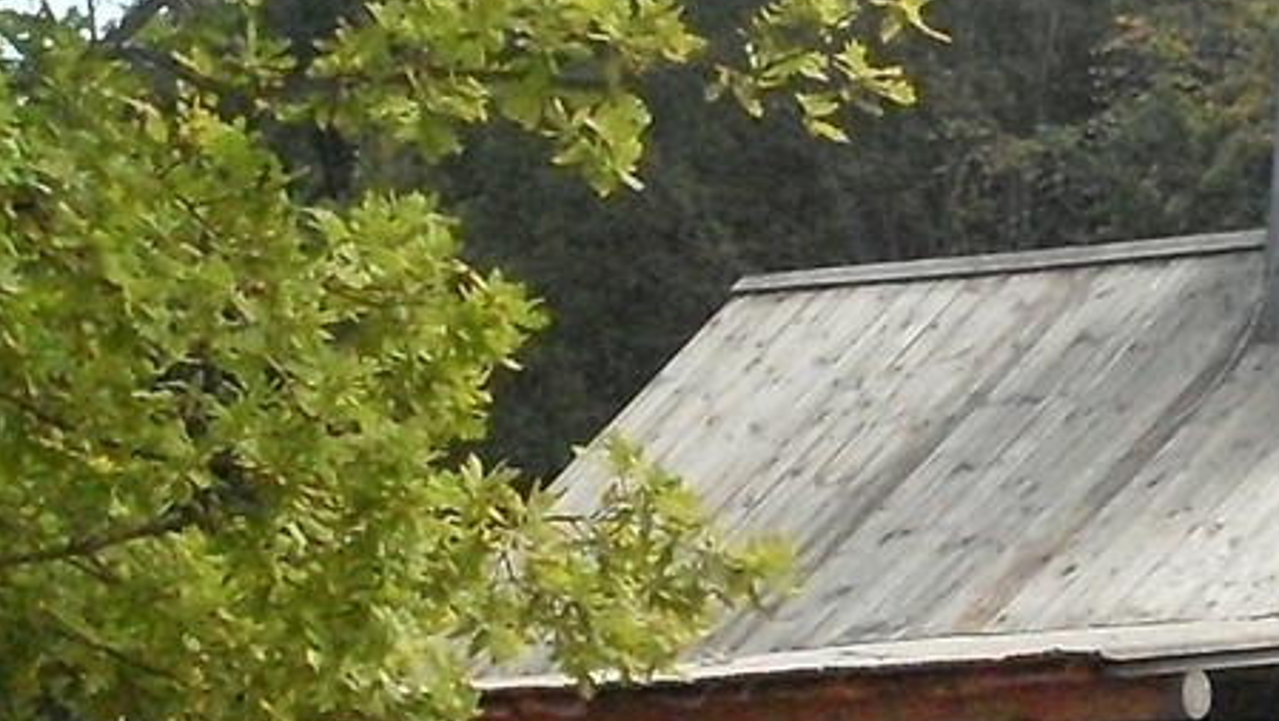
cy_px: 329
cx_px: 1078
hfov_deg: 16.1
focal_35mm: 132
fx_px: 4479
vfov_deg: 9.2
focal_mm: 6.3
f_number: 8.4
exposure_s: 1/250
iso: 400
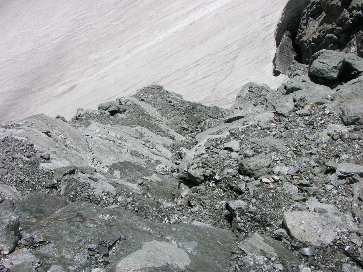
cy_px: 136
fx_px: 367
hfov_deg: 52.6
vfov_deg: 40.7
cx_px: 182
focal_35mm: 35
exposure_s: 1/340
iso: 50
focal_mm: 8.9
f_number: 7.1
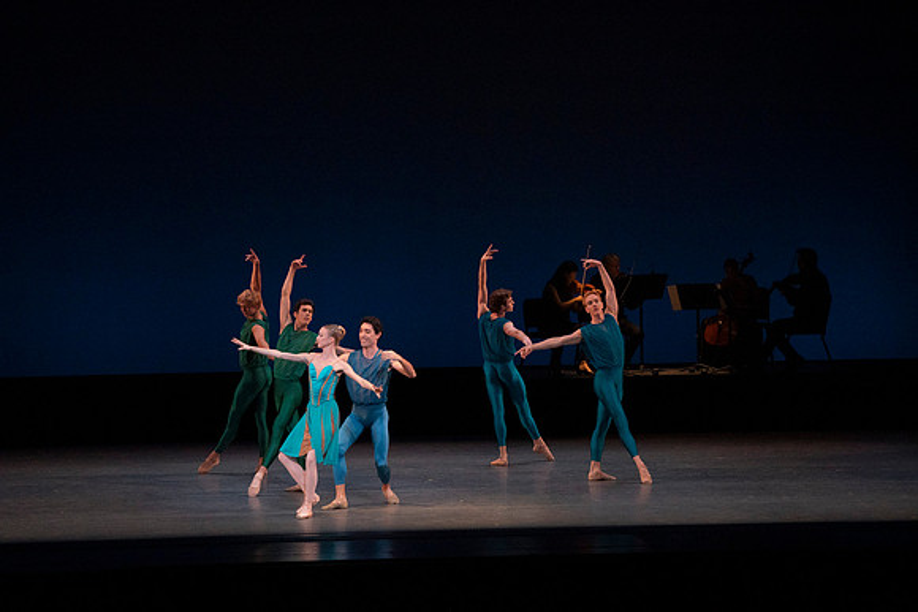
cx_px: 459
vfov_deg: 8.5
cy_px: 306
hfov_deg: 12.7
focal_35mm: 162
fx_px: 4132
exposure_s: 1/400
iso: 8000
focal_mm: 162
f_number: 7.1
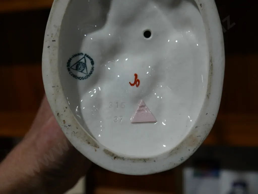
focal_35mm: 36
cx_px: 129
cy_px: 97
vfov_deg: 39.7
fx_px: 268
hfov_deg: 51.4
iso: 200
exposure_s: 1/125
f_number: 4
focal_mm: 18
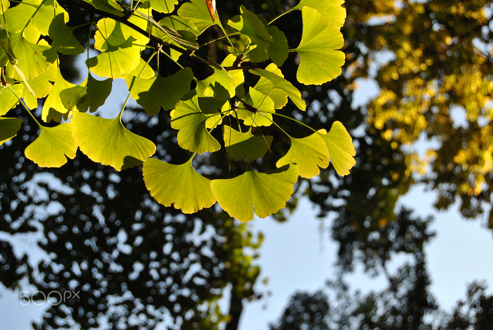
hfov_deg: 23.5
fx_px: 1186
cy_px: 168
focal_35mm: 87
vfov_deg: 15.8
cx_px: 258
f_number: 5.6
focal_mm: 55
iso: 360
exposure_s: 1/500
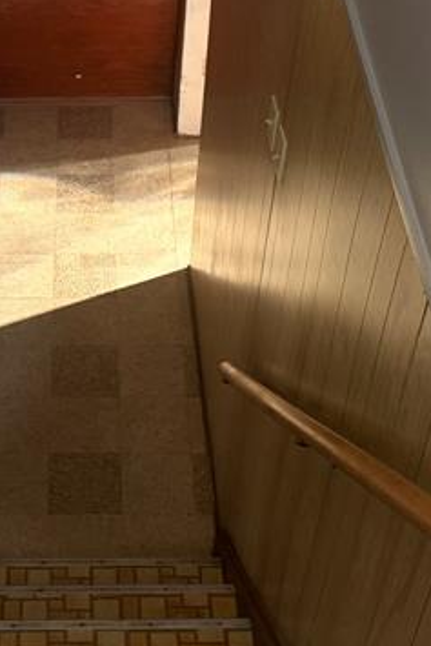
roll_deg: +2.8
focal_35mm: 72
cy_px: 166
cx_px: 56
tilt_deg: -40.1
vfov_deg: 27.7
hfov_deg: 18.7
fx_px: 1292
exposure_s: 1/60
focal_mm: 6.76
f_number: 1.78
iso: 400
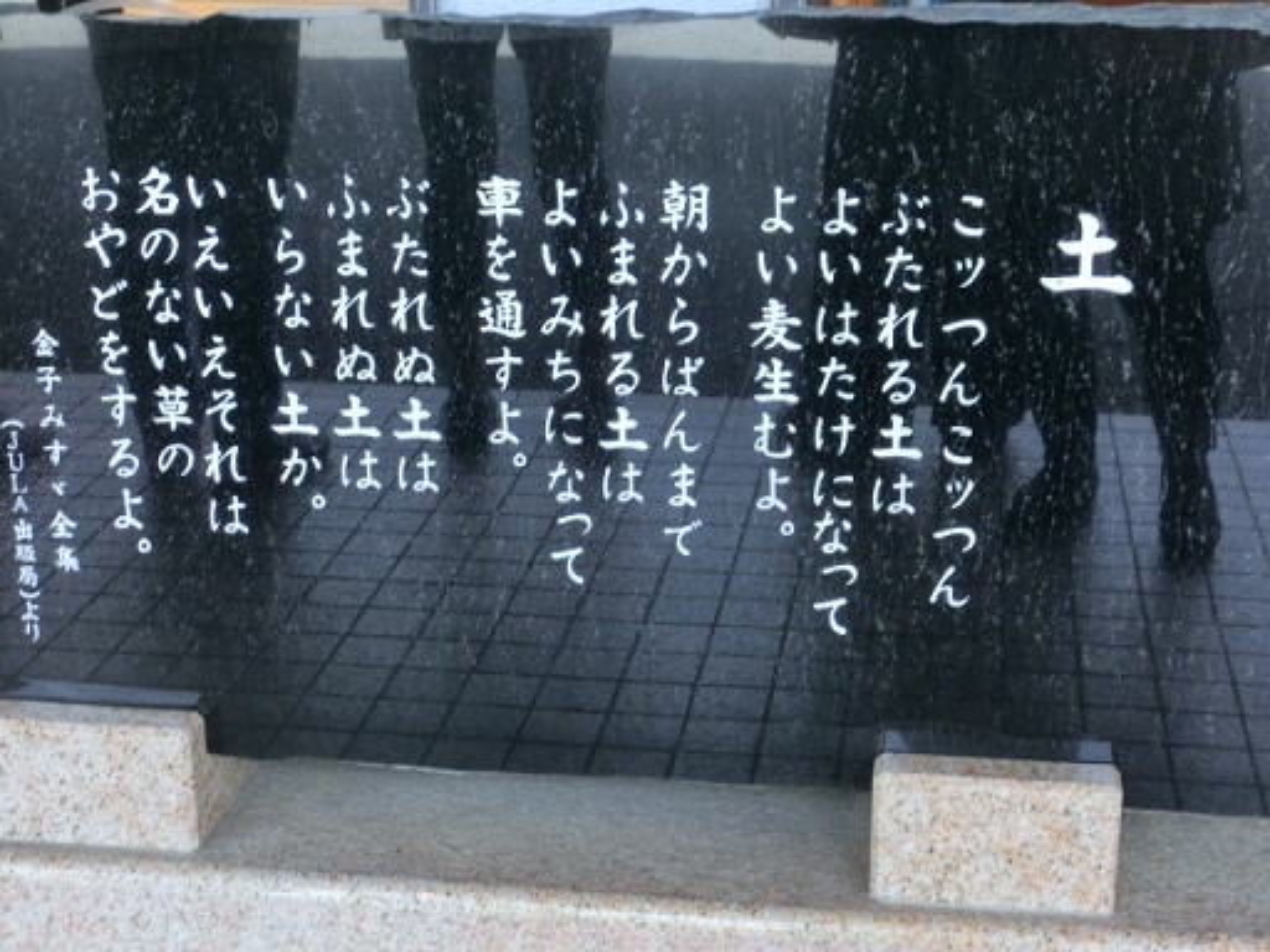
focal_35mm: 59
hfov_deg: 32.7
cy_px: 476
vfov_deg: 24.8
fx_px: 2165
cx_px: 635
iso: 250
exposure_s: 1/125
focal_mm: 10.5
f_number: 3.8
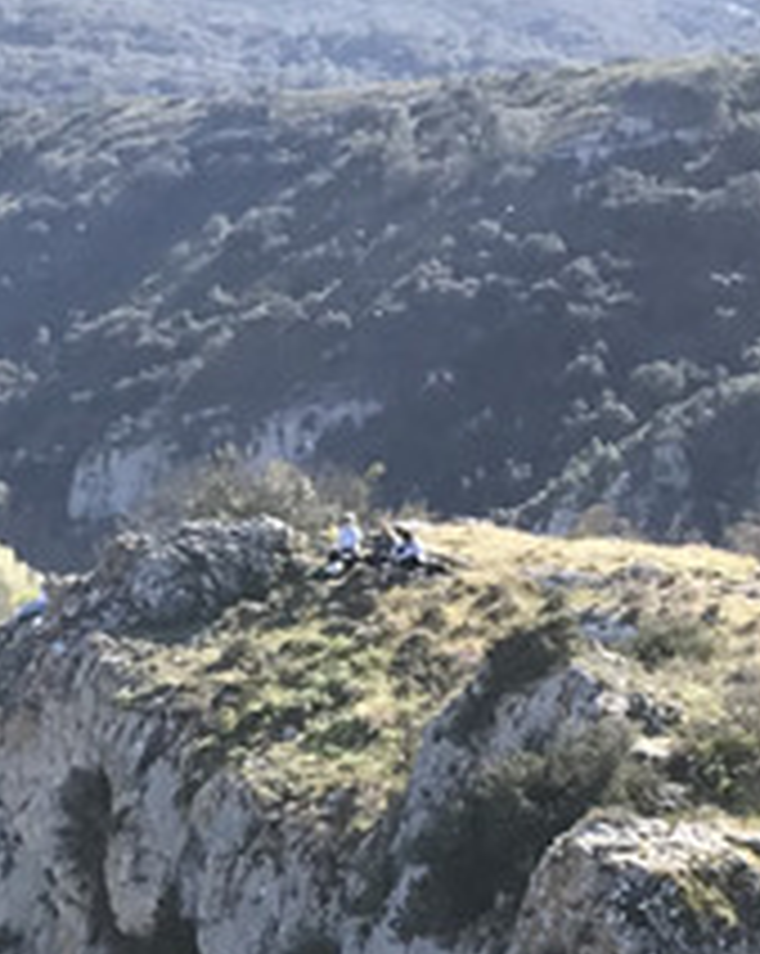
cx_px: 135
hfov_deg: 9.9
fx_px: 4367
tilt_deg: -19.4
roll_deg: +0.3
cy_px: 1566
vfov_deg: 11.7
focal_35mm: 155
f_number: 1.8
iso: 20
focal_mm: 3.99
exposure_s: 1/584
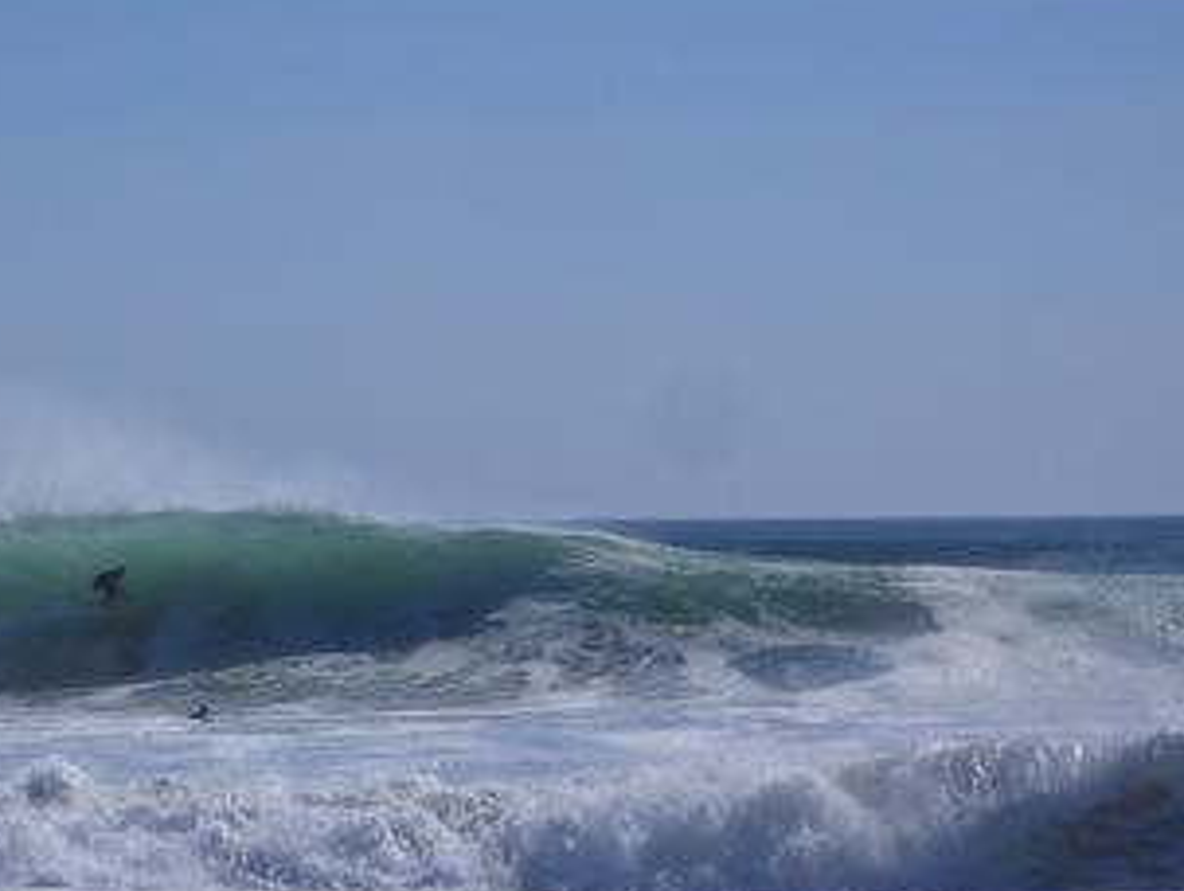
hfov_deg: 10.4
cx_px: 197
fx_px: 6506
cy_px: 504
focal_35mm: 190
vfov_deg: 7.8
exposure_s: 1/640
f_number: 7.7
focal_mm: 17.4
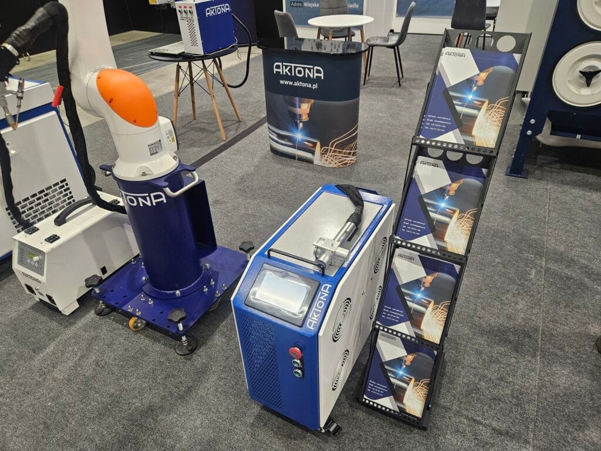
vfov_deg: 58.9
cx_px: 300
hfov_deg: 73.9
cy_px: 226
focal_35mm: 23
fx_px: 399
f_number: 1.8
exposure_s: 1/100
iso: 125
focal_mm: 5.4
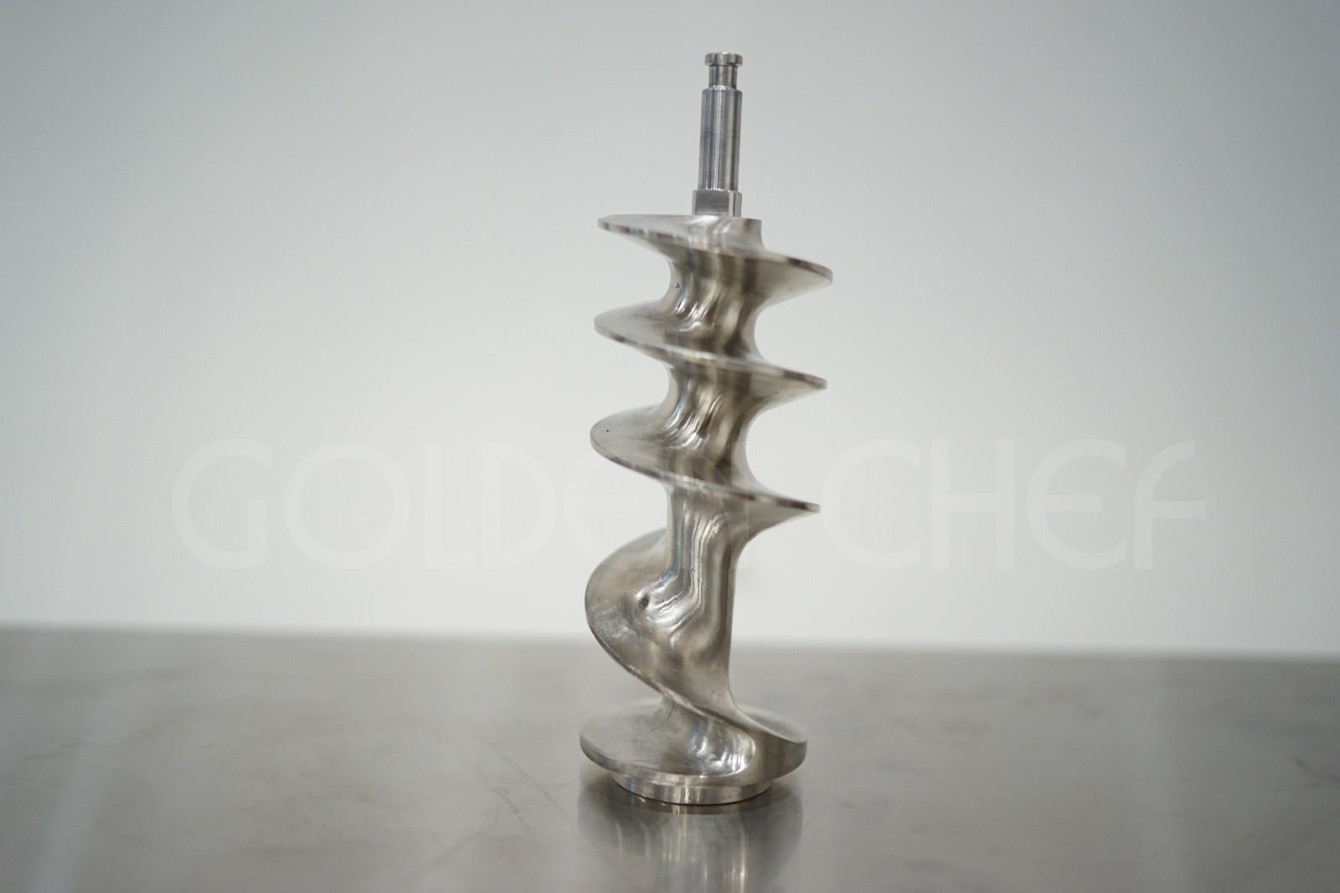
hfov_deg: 54.4
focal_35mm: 35
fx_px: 1302
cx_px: 670
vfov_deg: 37.8
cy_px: 446
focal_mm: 35
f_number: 1.4
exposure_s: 1/640
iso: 500
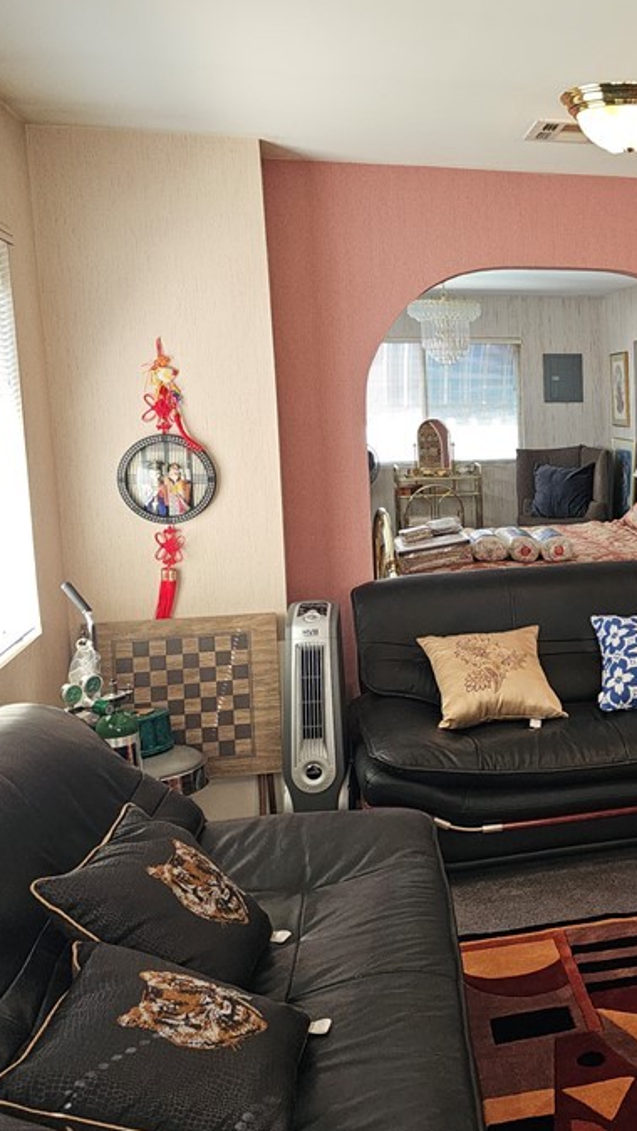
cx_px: 699
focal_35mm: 38
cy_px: 550
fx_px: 1140
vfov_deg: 52.8
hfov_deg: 28.4
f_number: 1.7
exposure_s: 1/60
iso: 100
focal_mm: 6.3
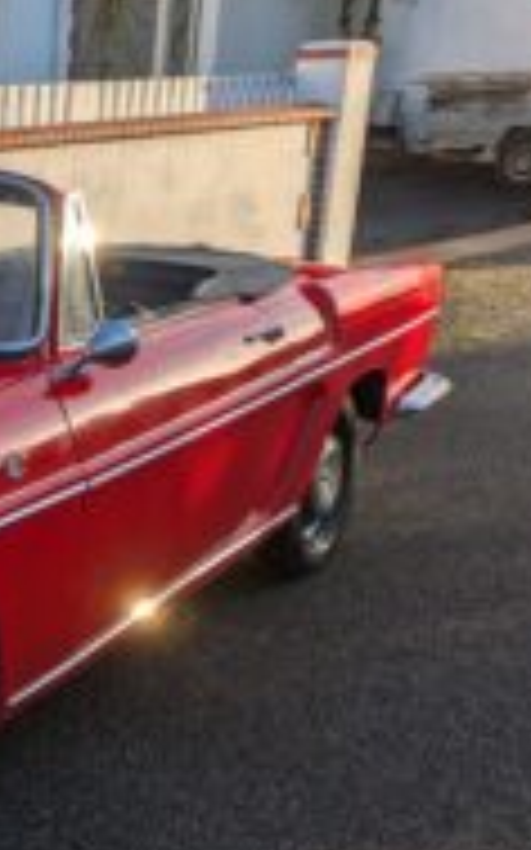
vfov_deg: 36.2
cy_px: 508
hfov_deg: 19.6
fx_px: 1298
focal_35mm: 56
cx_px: -302
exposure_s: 1/1247
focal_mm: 5.43
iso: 45
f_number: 1.89
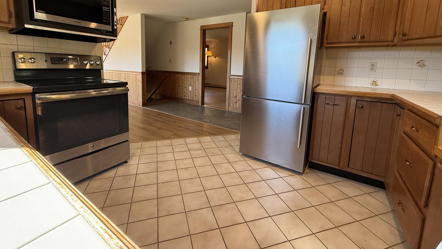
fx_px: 188
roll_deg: -2.1
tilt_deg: -6.9
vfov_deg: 65.9
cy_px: 90
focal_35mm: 16
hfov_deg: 99.3
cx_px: 211
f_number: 2.2
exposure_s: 1/120
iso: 200
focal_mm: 2.22
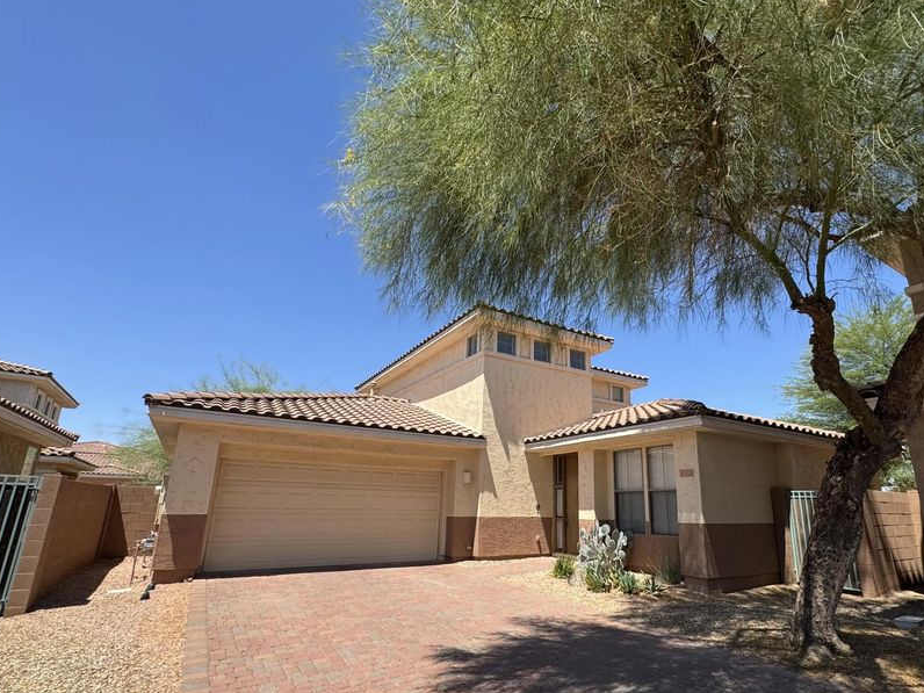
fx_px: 480
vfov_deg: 71.4
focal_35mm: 18
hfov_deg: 87.3
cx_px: 521
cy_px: 380
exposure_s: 1/1420
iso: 40
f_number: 2.2
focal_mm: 2.22
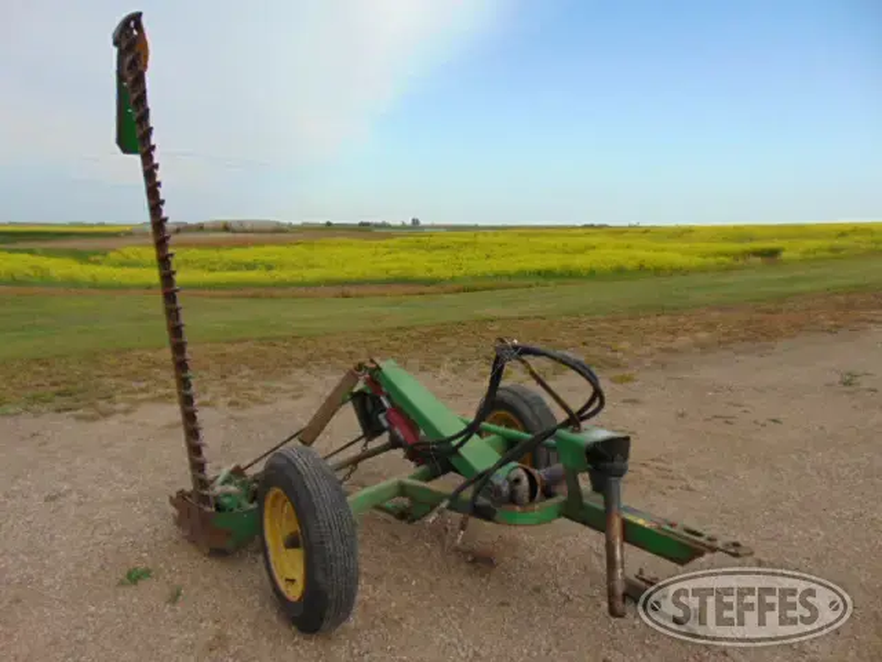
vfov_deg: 54.9
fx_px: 637
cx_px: 441
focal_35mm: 25
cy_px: 331
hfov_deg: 69.4
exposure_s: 1/800
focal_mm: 4.5
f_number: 3
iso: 80
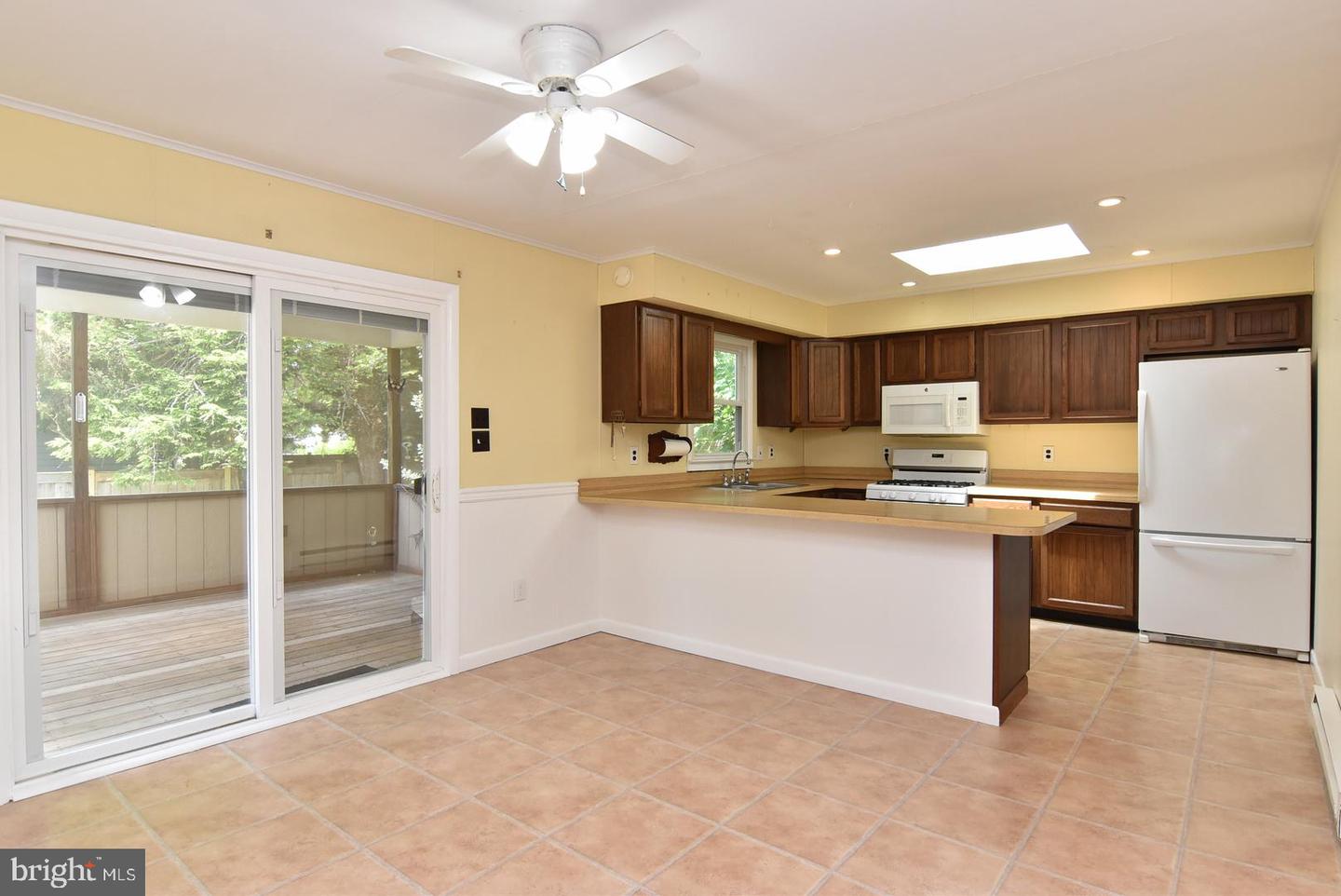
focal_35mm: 18
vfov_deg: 67.5
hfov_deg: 90.0
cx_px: 670
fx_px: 671
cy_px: 448
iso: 800
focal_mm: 12
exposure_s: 1/100
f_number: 7.1
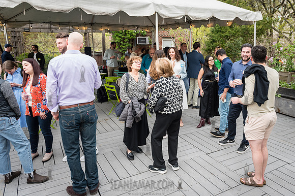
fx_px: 227
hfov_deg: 65.6
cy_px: 83
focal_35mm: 28
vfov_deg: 46.6
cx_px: 170
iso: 640
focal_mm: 24
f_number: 4
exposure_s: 1/320
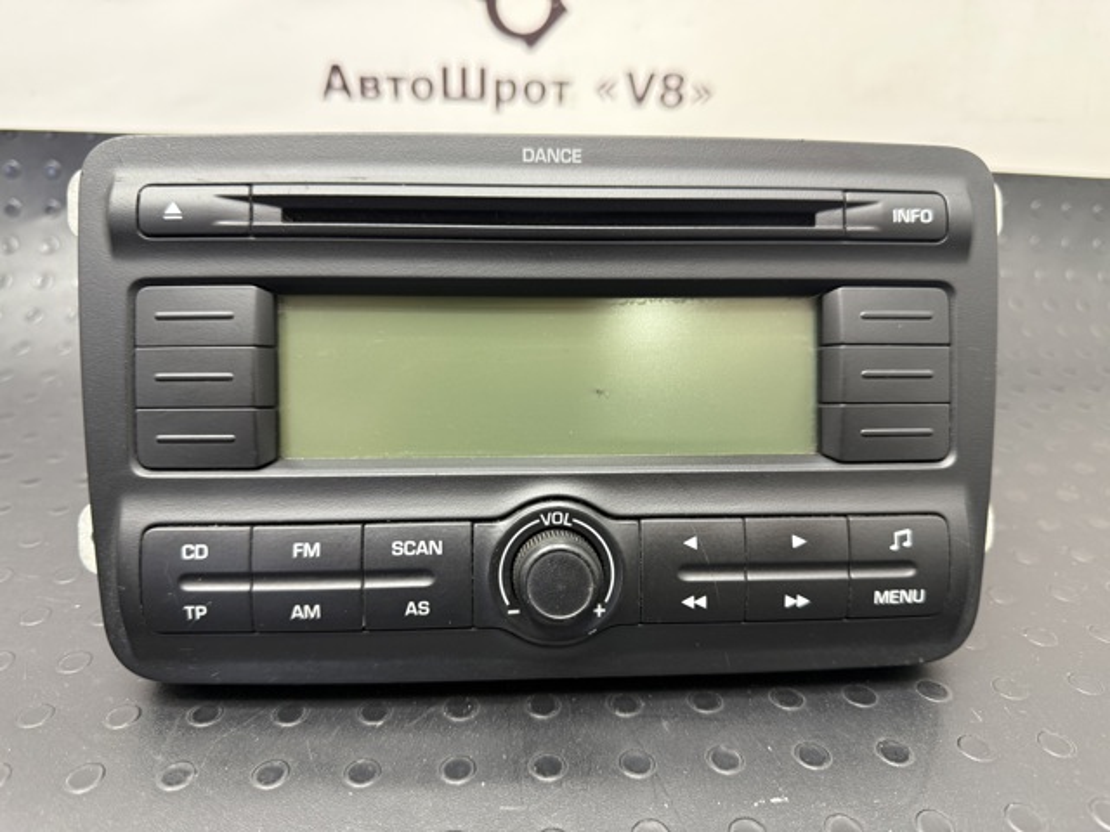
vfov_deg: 56.8
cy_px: 416
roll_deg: -1.8
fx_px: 770
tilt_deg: -24.9
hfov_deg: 71.6
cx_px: 555
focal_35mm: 24
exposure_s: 1/50
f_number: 1.78
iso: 160
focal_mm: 6.76
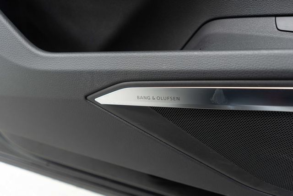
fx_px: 228
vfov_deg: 46.4
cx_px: 146
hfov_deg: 65.5
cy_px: 98
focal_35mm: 28
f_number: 3.2
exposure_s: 1/40
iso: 800
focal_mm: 28
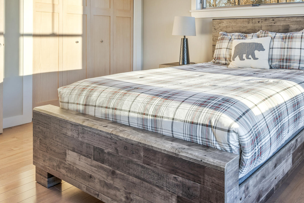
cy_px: 31
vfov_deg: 38.0
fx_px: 279
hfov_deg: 54.7
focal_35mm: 33
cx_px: 225
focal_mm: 16
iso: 50
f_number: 9
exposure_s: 1/1.25
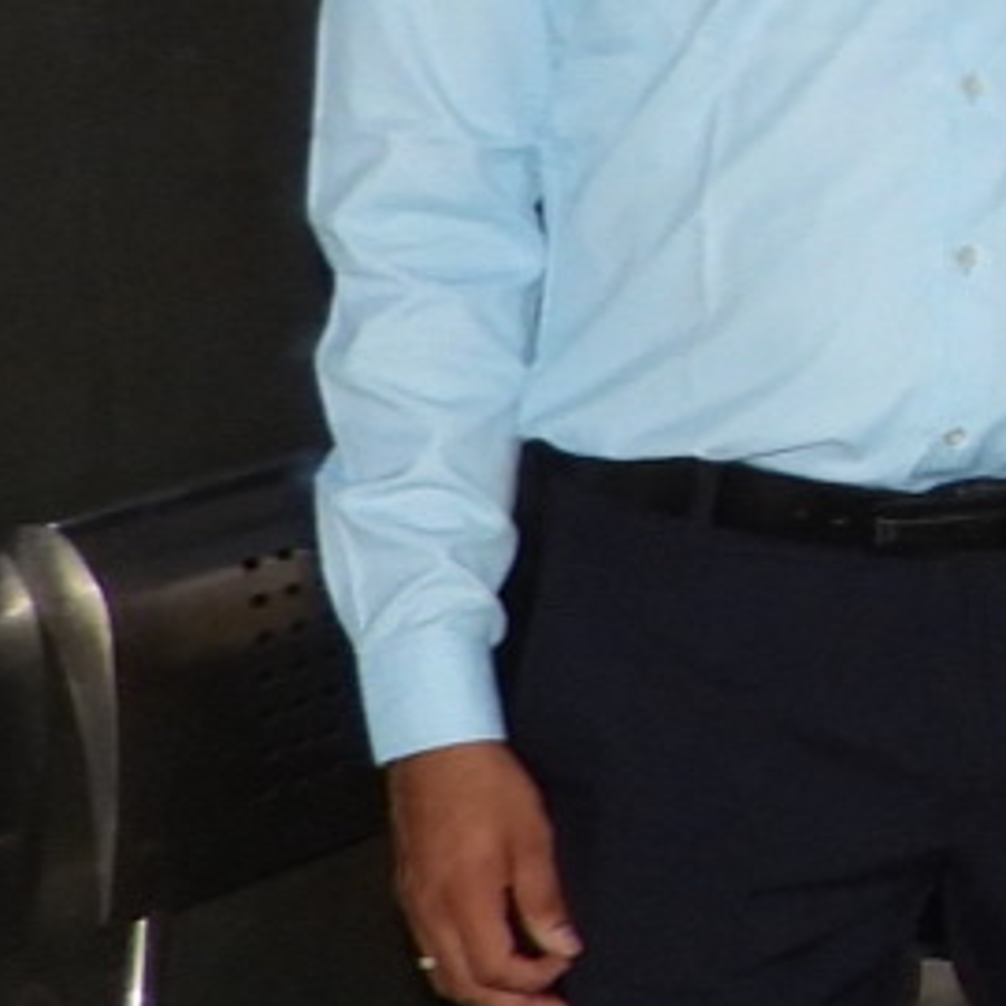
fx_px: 5853
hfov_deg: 8.0
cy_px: -15
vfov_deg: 9.7
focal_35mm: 178
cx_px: 3308
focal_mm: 4.3
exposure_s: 1/30
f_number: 2.8
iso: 200
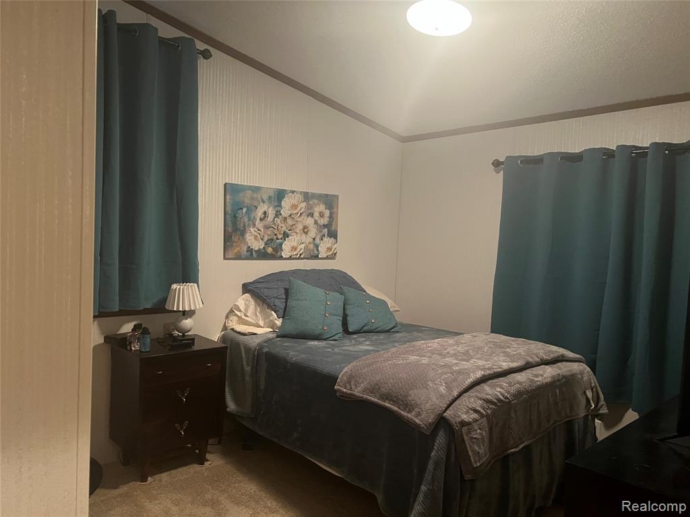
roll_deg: -2.6
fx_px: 518
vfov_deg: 53.1
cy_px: 258
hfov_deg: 67.3
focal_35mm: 26
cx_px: 345
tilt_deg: -3.3
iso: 500
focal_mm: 5.7
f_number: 1.5
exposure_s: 1/30
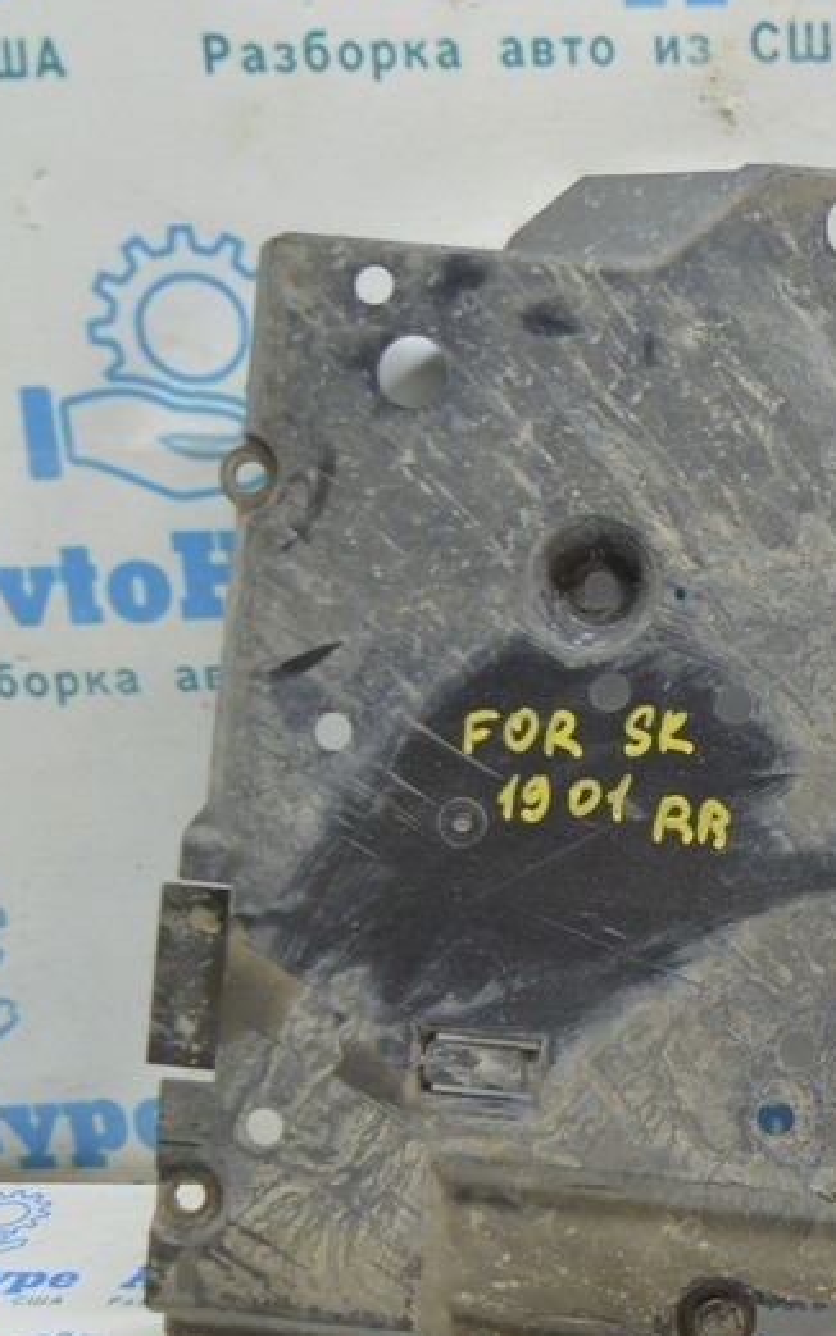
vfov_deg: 31.0
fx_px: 2404
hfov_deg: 19.0
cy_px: 806
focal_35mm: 66
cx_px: 913
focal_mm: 22
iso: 400
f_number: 3.8
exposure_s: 1/40
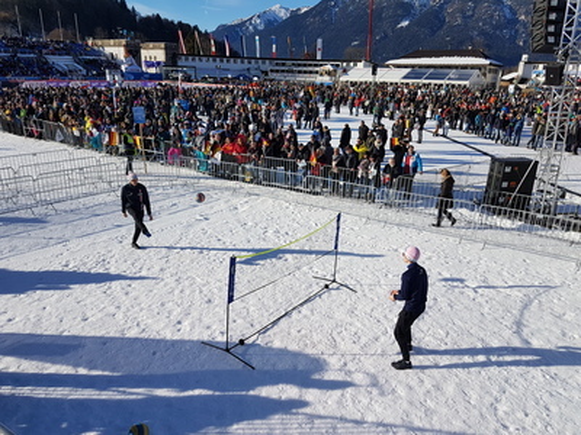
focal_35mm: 26
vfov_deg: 53.1
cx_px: 290
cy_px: 218
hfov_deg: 67.3
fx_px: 436
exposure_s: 1/3080
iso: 40
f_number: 1.7
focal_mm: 4.2
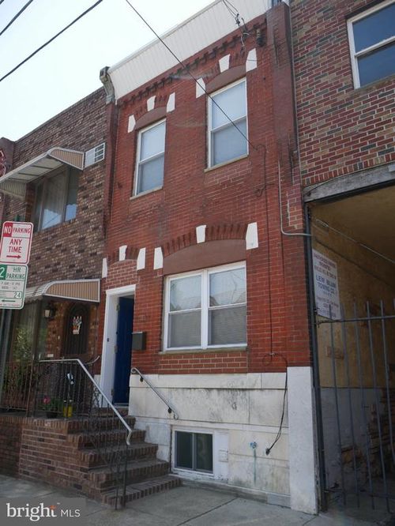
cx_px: 198
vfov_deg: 63.4
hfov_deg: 49.8
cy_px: 263
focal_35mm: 28
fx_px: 426
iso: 200
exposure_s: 1/320
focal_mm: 14
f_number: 5.6
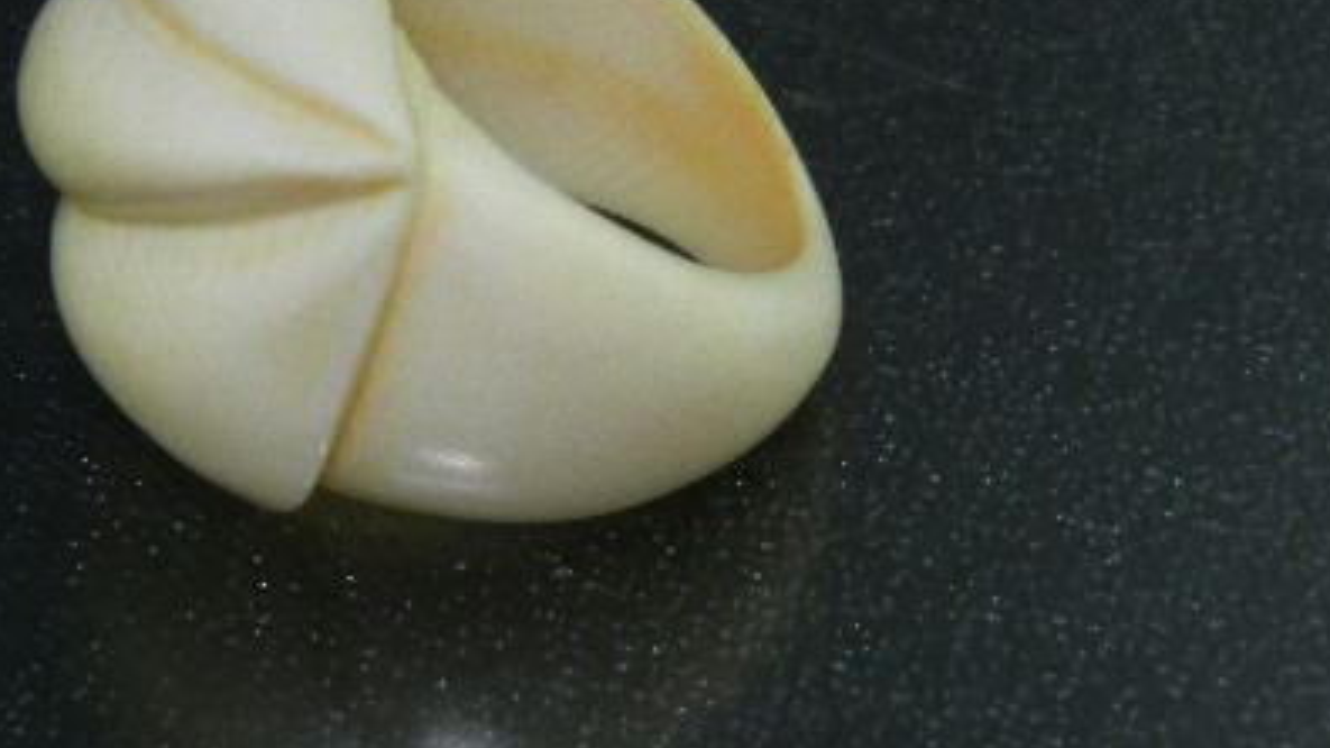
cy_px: 354
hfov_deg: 17.8
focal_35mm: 120
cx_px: 411
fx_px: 4231
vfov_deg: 10.1
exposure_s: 1/30
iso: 416
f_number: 8.2
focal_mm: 12.2
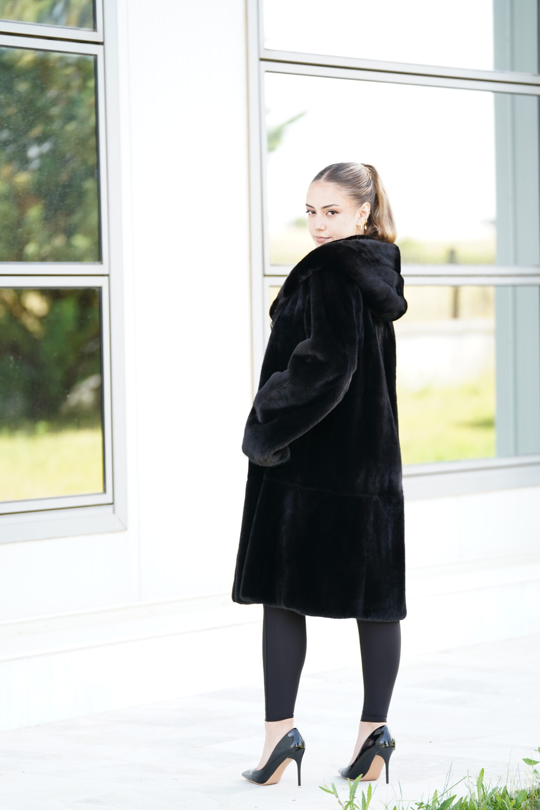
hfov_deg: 10.6
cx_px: 270
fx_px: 2902
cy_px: 405
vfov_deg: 15.9
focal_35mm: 129
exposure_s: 1/250
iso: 250
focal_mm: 129
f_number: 2.8
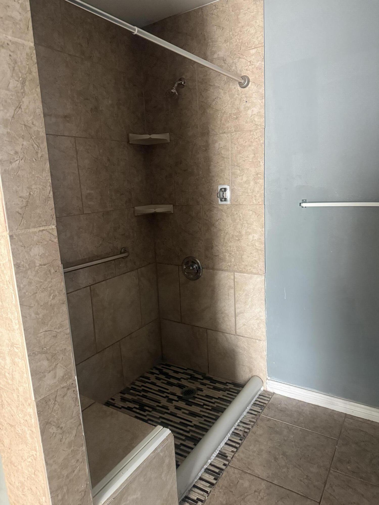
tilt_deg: -9.8
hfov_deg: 56.8
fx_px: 350
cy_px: 252
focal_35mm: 24
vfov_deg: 71.6
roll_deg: +1.7
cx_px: 190
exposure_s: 1/43
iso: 800
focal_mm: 6.76
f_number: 1.78
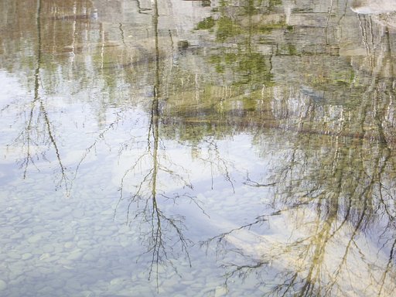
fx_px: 1224
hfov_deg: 18.4
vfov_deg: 13.8
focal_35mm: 107
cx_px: 198
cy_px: 148
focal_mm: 17.4
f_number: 4.8
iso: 50
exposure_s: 1/160
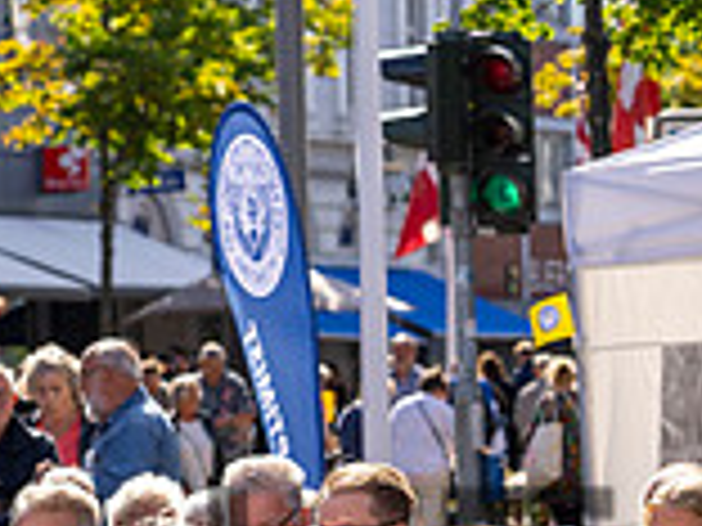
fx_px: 6652
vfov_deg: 4.5
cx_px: -459
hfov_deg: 6.0
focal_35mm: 328
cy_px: 393
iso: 100
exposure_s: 1/320
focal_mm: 92
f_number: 5
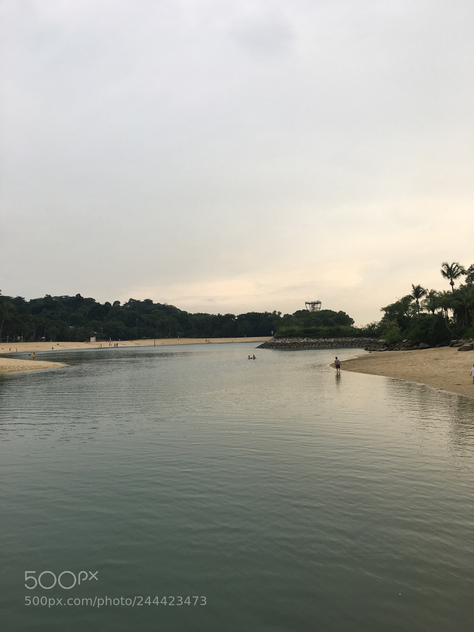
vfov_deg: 61.7
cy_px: 316
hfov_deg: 48.2
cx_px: 237
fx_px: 529
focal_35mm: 29
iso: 25
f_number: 2.2
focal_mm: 4.15
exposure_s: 1/115
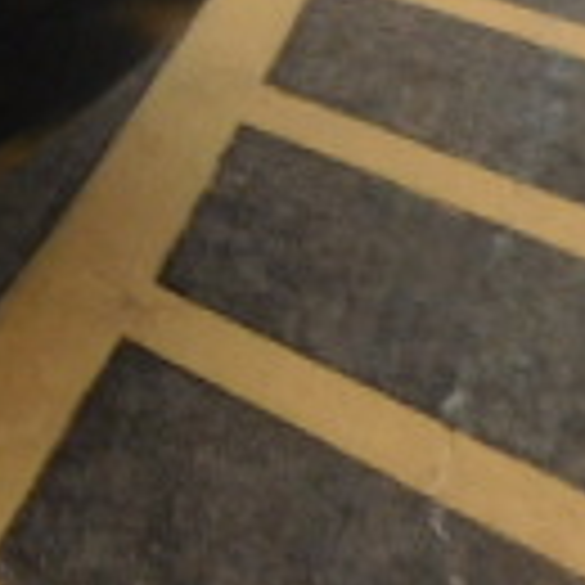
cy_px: -382
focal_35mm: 100
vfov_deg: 15.5
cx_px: -810
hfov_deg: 13.2
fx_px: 1912
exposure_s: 1/1250
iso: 125
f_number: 3
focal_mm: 4
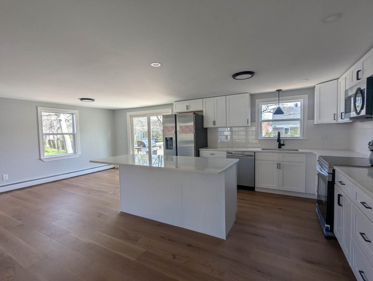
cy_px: 140
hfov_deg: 94.4
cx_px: 186
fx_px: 173
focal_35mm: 16
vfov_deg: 78.2
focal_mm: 2.35
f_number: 2.2
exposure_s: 1/190
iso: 55
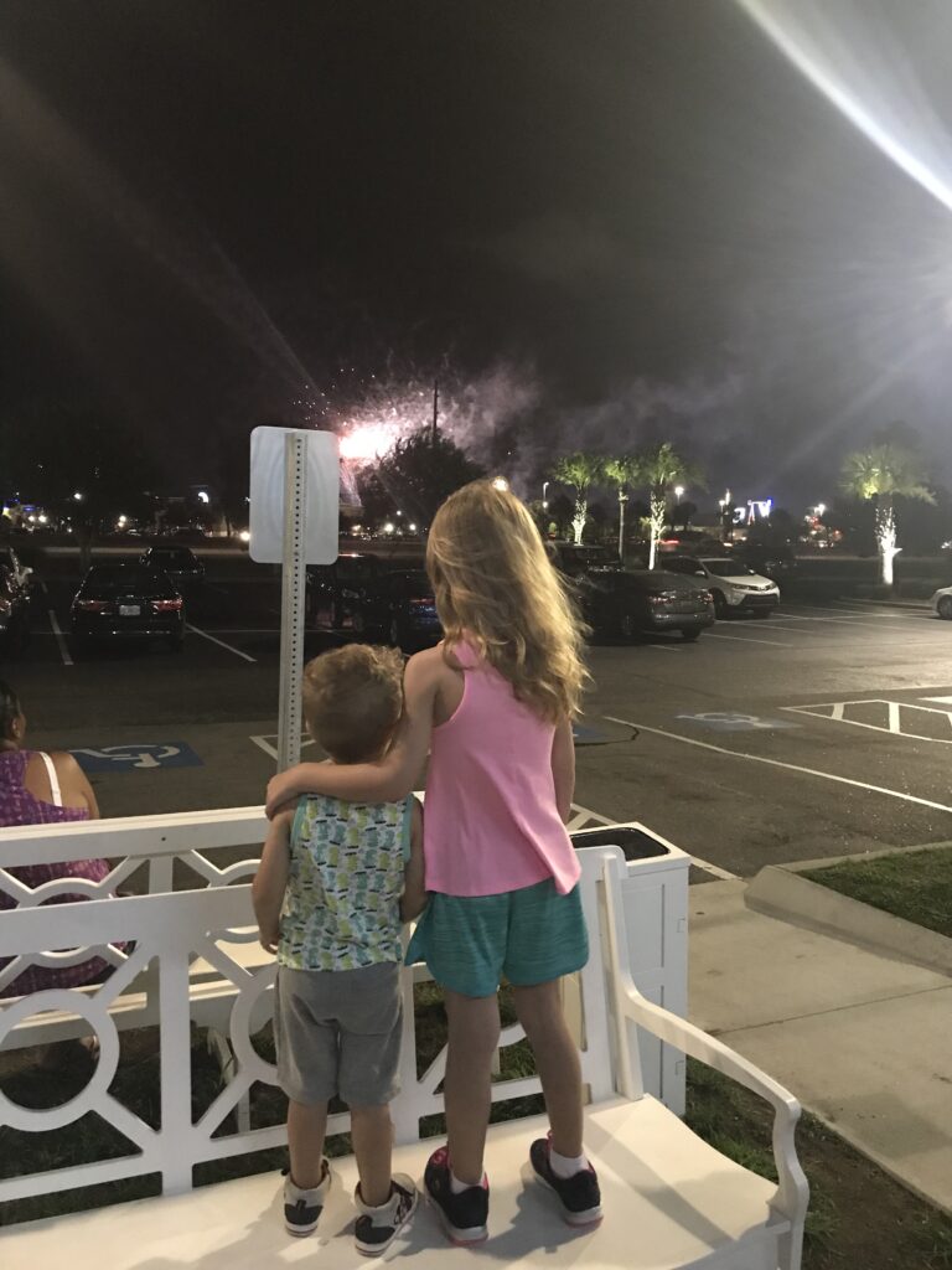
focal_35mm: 28
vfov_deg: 63.4
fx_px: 1027
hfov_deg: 49.7
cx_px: 476
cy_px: 635
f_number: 1.8
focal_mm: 3.99
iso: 80
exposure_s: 1/4
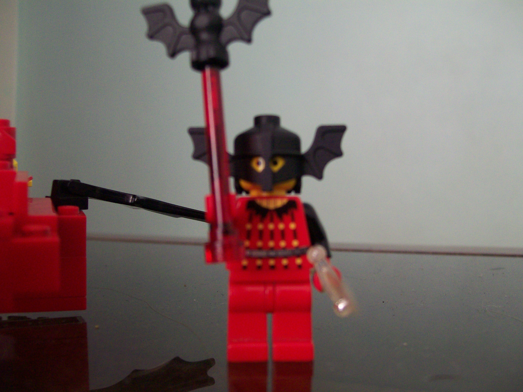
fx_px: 544
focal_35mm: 36
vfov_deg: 39.7
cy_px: 196
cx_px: 262
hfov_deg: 51.4
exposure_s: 1/8
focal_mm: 6
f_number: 2.7
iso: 160
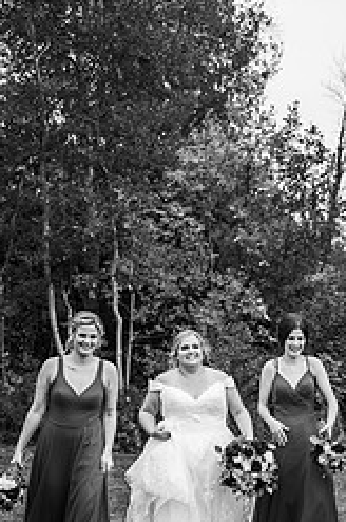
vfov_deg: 32.4
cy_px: 262
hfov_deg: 21.8
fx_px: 896
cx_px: 229
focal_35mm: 62
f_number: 2.8
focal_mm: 34
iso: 200
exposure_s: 1/1000
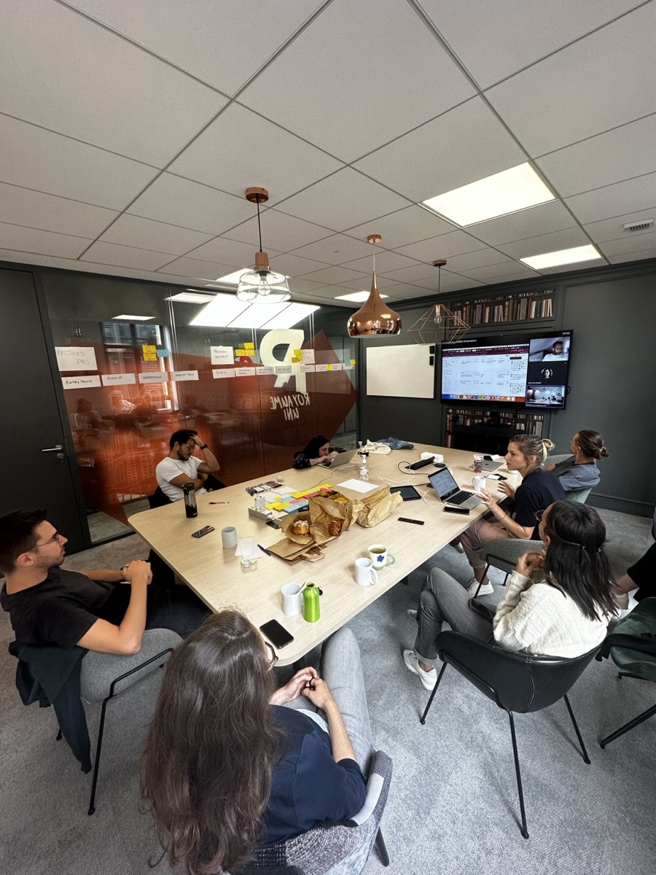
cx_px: 328
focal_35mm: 14
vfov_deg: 102.1
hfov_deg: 85.7
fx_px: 354
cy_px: 438
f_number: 2.2
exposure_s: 1/100
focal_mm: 2.22
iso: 125
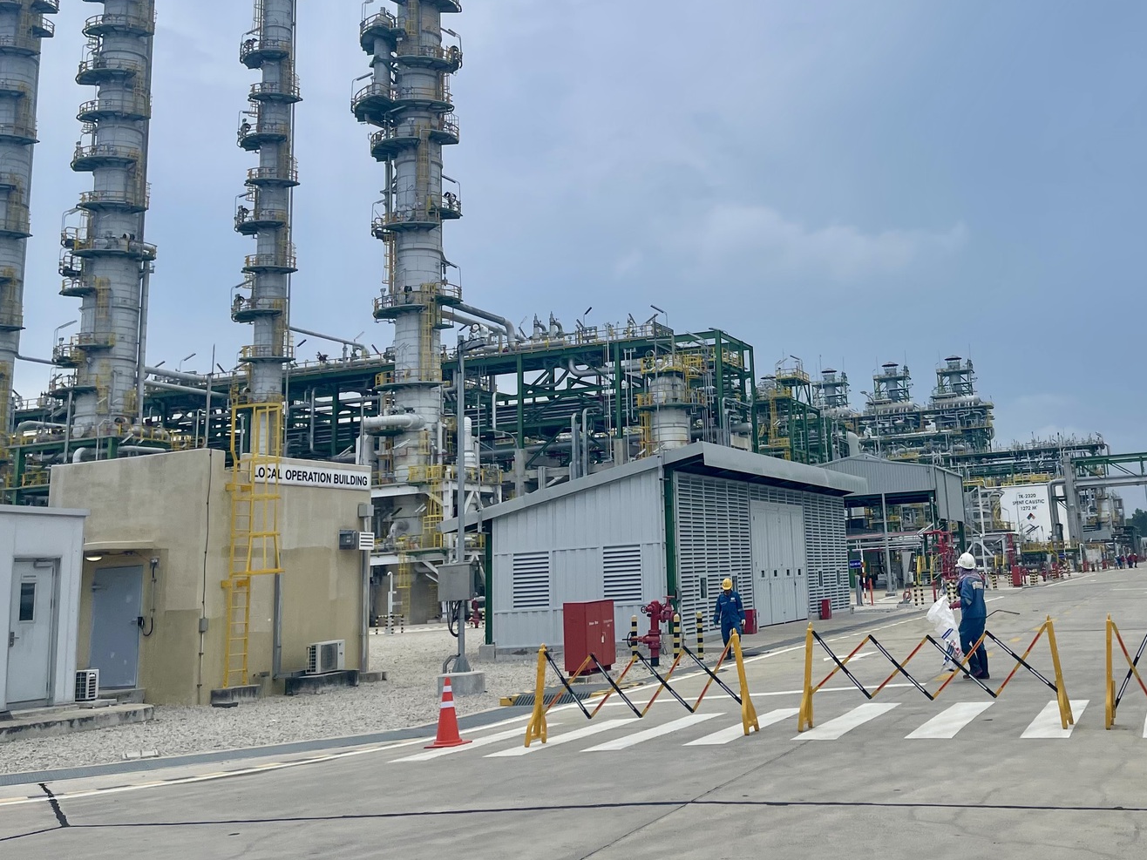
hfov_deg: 47.9
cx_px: 795
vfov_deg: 37.2
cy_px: 269
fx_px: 1259
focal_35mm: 38
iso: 32
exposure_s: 1/2597
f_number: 1.6
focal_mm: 5.1
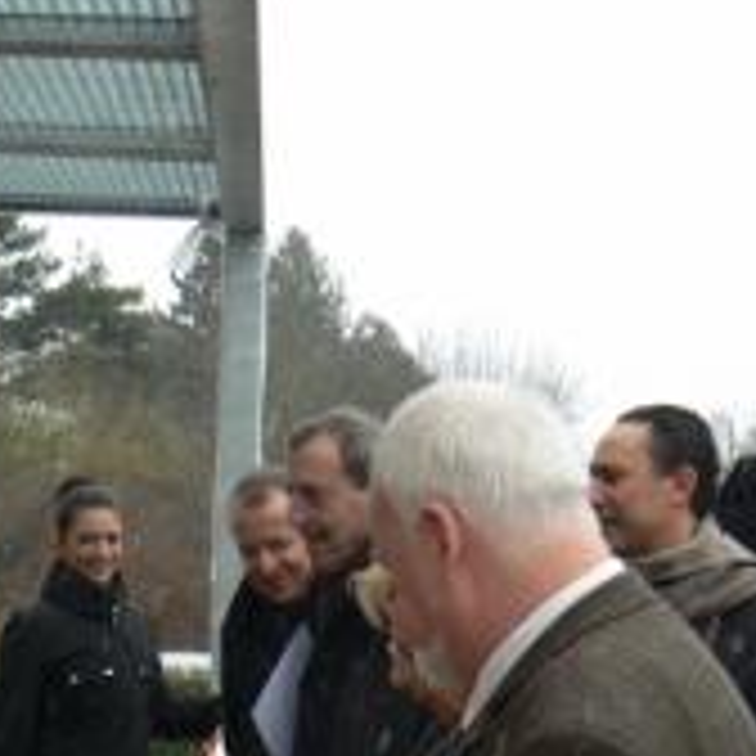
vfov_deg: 19.5
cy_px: 832
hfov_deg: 20.2
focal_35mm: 85
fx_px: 2100
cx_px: 184
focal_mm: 6
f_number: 4
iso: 80
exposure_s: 1/100
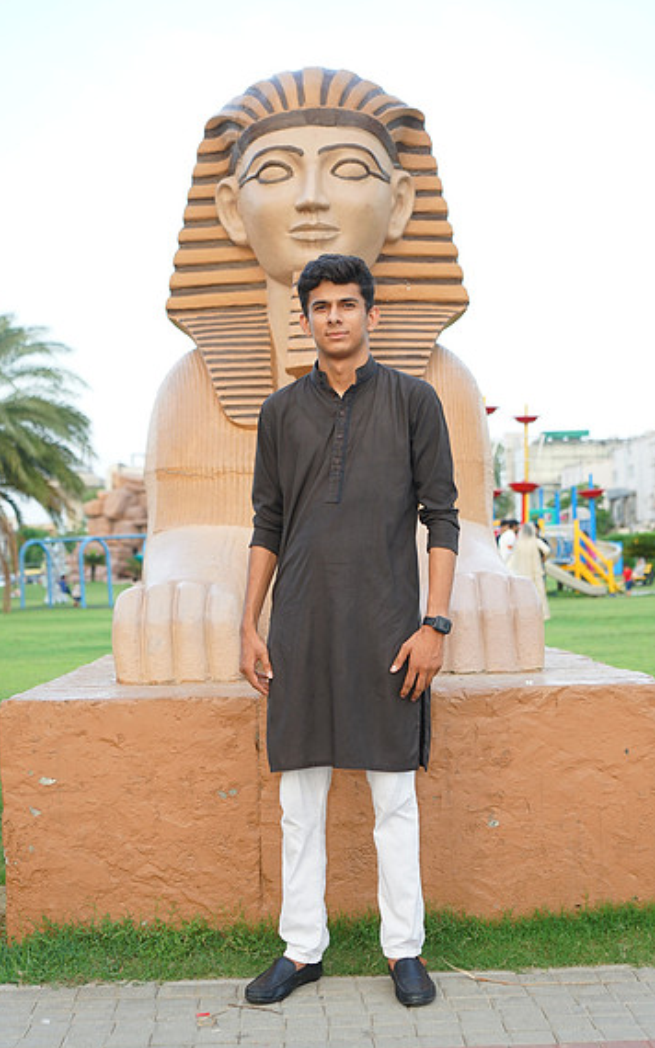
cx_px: 317
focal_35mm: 56
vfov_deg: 36.3
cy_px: 530
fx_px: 1600
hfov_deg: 23.1
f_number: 4
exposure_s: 1/200
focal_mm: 54
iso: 320
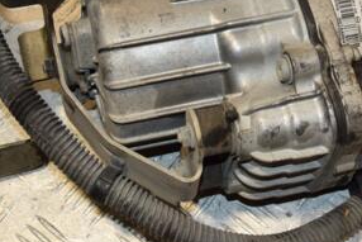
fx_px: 885
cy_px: 63
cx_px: 277
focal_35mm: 88
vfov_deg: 15.5
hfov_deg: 22.9
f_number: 8
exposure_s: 1/200
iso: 800
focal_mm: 28
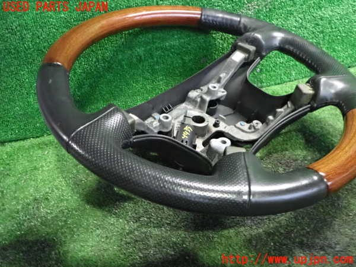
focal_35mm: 30
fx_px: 309
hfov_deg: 60.0
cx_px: 178
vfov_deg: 46.8
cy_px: 134
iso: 4000
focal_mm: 5.4
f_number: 2.3
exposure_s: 1/125
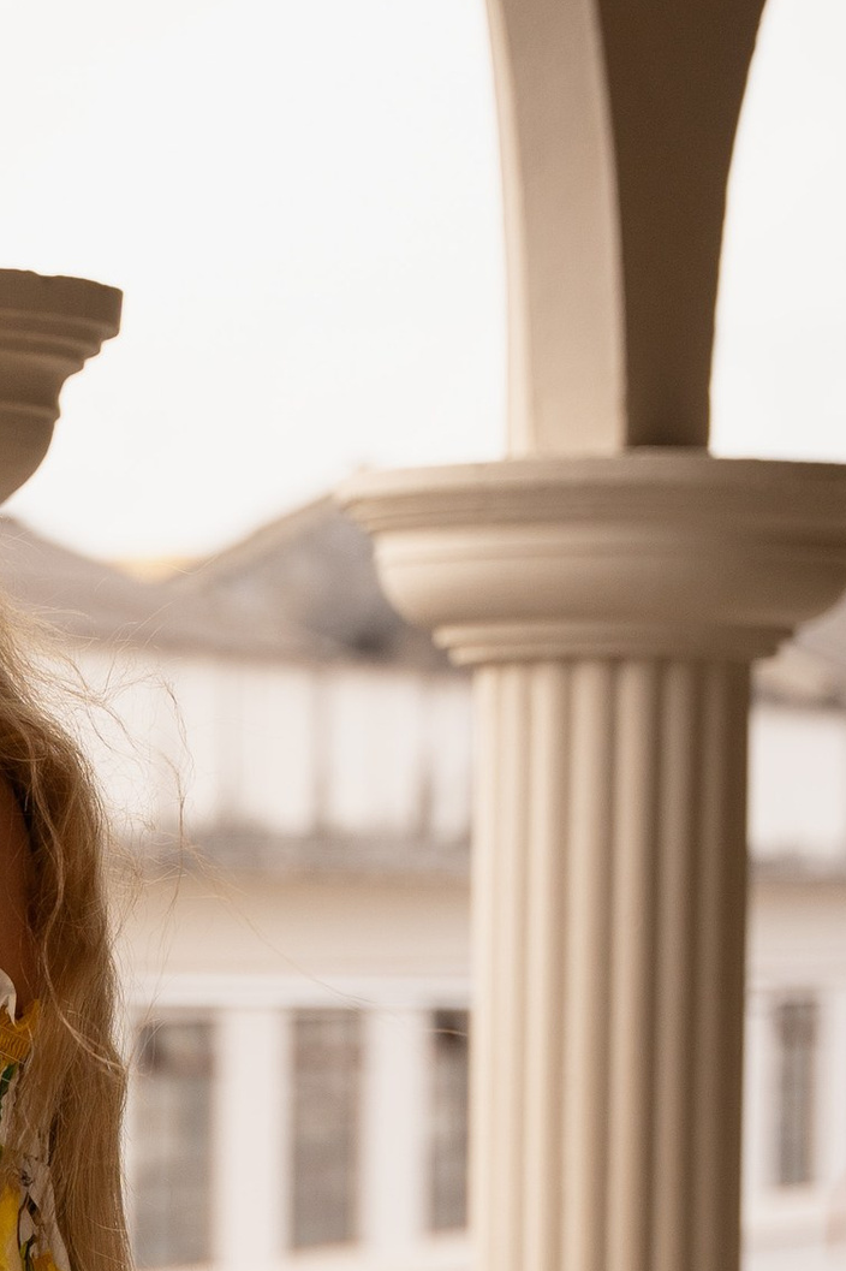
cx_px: -572
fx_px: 6102
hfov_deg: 7.7
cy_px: 1253
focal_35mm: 173
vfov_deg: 11.8
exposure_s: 1/800
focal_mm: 47.6
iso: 125
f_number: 3.2
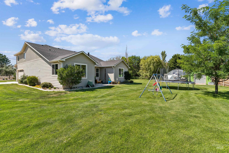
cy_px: 76
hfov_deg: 94.6
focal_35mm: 17
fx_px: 106
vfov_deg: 71.7
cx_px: 114
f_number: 13
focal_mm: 16.6
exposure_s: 1/250
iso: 400
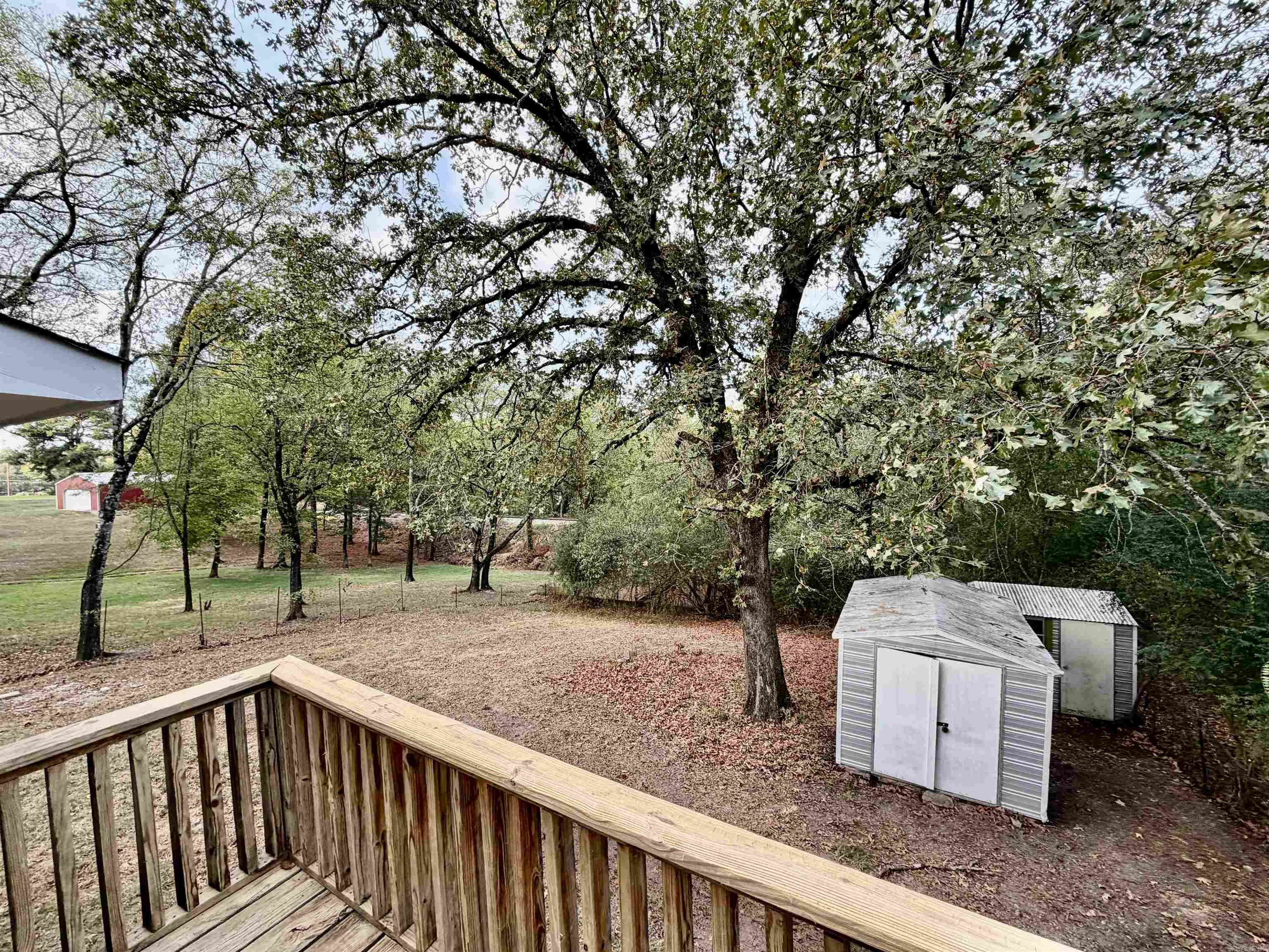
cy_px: 476
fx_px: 513
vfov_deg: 85.7
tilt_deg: -2.1
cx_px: 634
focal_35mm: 14
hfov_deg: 102.1
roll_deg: +0.8
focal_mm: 2.22
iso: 64
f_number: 2.2
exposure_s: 1/121
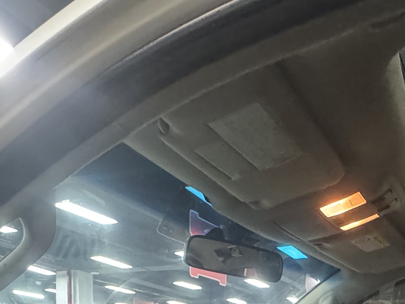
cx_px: 209
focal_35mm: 48
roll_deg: -1.3
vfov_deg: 23.2
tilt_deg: -12.1
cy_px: 476
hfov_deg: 39.7
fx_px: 562
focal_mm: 2.22
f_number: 2.2
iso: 800
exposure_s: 1/60
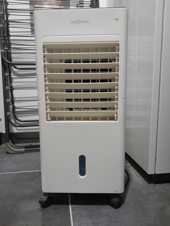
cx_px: 85
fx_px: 177
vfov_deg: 65.3
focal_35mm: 27
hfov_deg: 51.4
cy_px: 113
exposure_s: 1/25
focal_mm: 4
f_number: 1.8
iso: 500
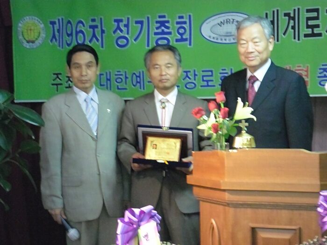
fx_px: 1020
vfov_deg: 13.7
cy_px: 122
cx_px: 164
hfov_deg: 18.2
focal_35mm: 108
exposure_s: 1/22
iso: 400
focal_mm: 19.6
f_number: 5.1
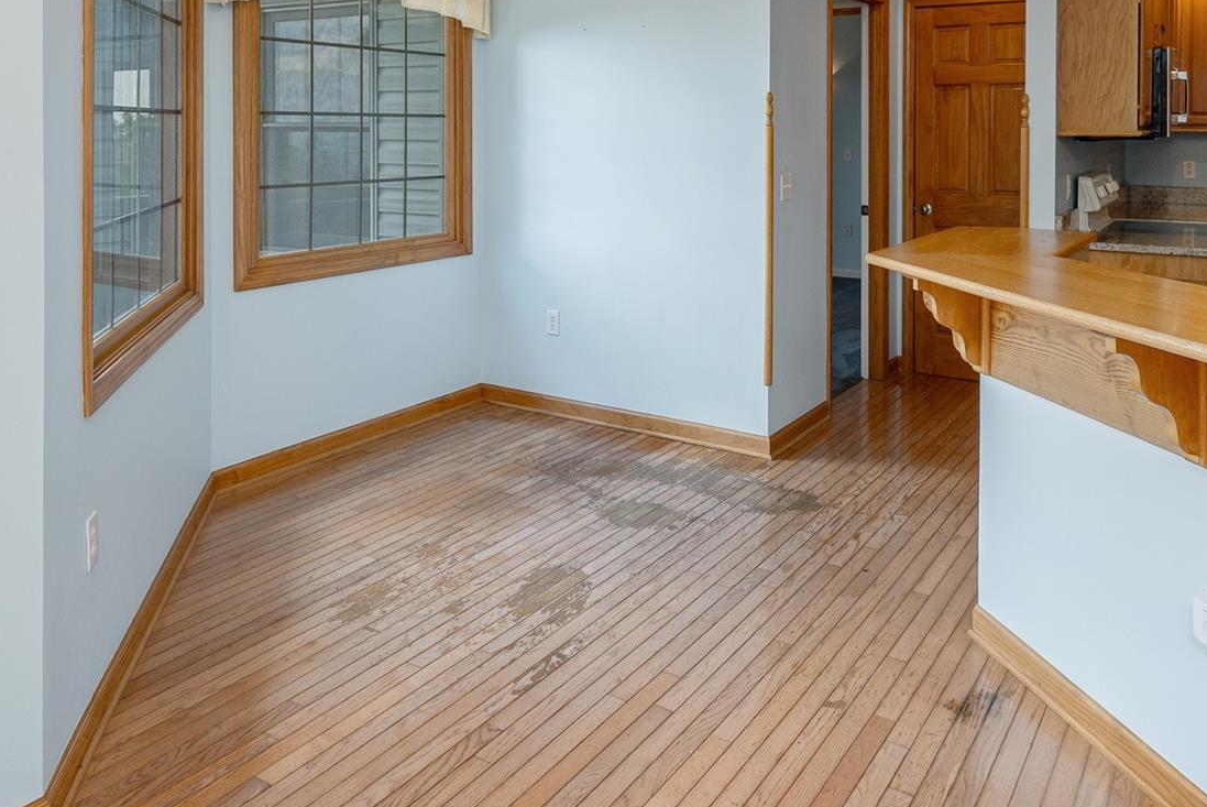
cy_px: 176
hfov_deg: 64.9
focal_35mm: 28
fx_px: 939
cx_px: 718
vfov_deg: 44.5
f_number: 7.1
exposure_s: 1/100
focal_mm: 15
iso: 320
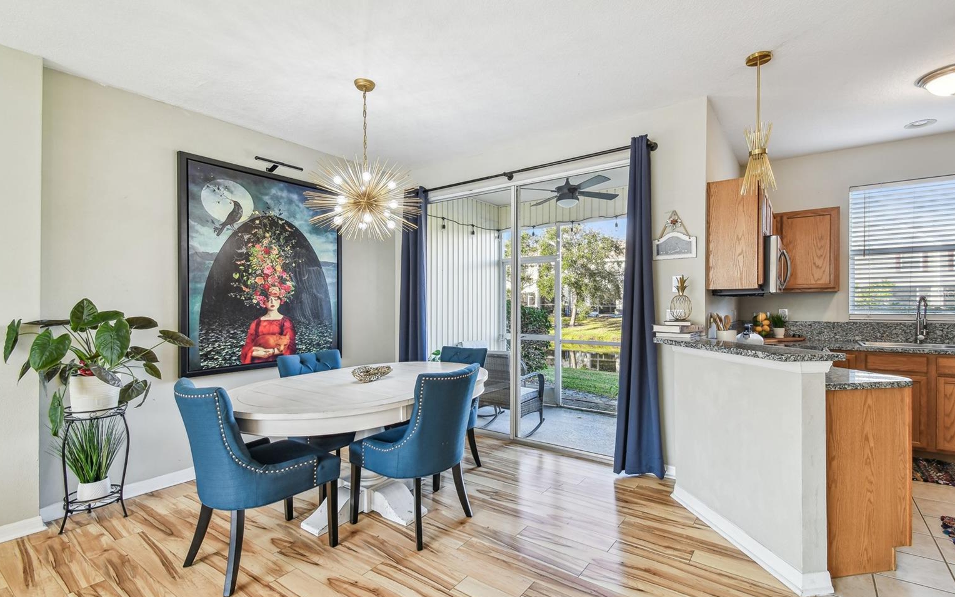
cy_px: 293
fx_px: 416
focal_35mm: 16
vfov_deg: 71.2
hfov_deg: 97.8
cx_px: 493
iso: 100
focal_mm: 10
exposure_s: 1/15
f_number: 7.1
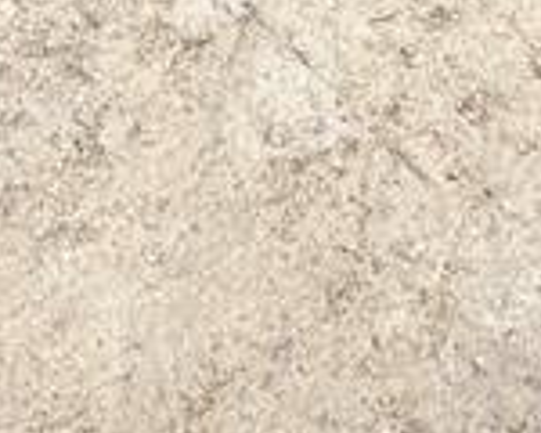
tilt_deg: -16.1
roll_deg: +0.8
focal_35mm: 93
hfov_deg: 20.5
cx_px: 371
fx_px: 1489
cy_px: -595
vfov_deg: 12.8
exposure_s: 1/1497
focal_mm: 2.22
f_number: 2.2
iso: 20
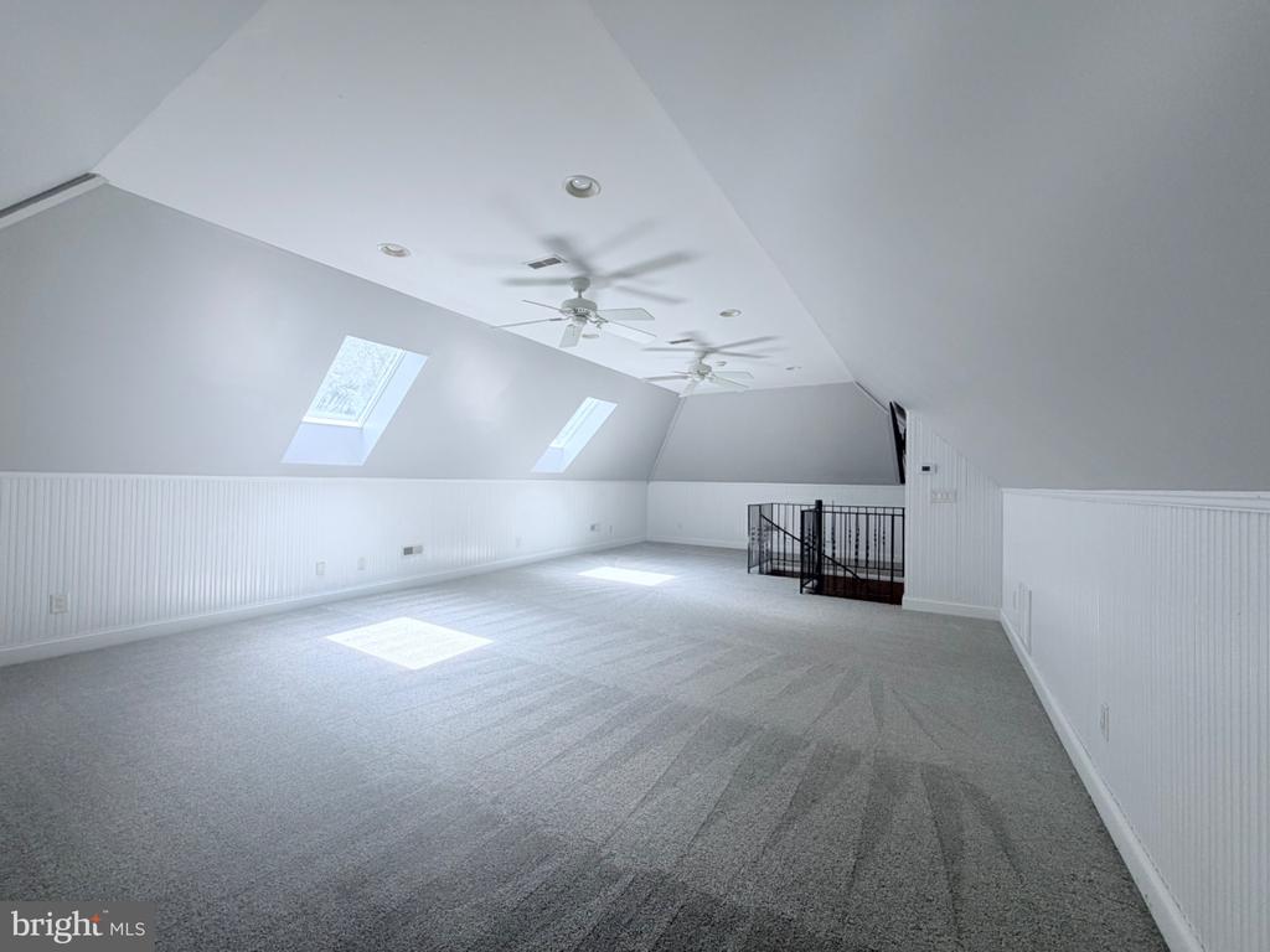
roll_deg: -0.6
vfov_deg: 85.7
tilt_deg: +1.3
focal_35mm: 14
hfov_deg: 102.1
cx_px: 635
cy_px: 476
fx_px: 514
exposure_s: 1/121
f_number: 2.2
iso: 125
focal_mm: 2.22
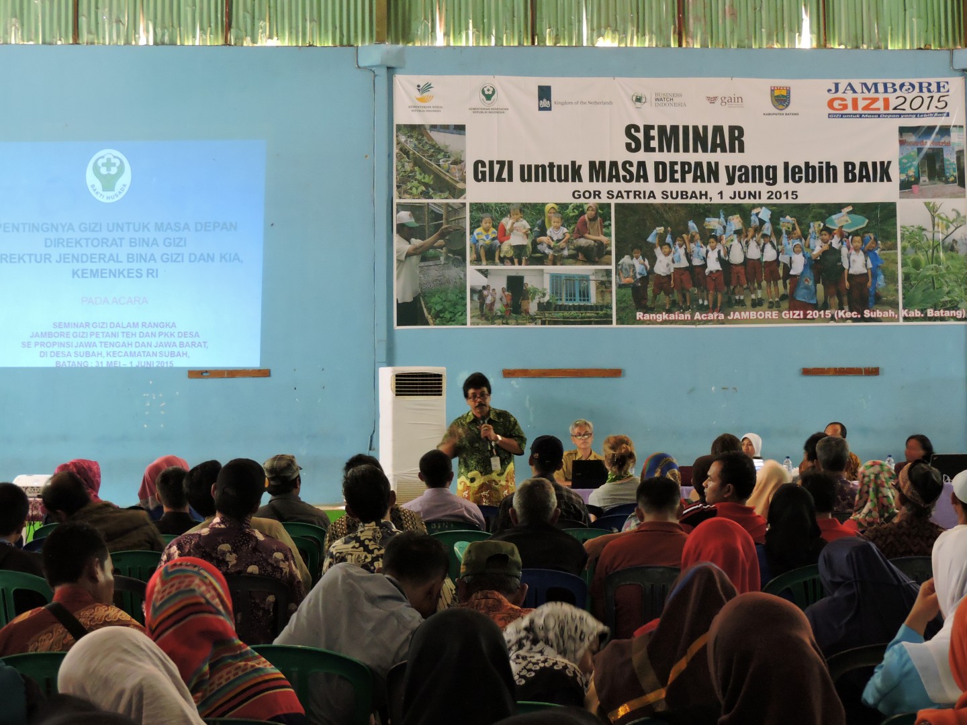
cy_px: 362
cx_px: 484
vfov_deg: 24.4
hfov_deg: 32.2
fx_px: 1676
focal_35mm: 60
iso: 800
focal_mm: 10.7
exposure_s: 1/5
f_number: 4.2
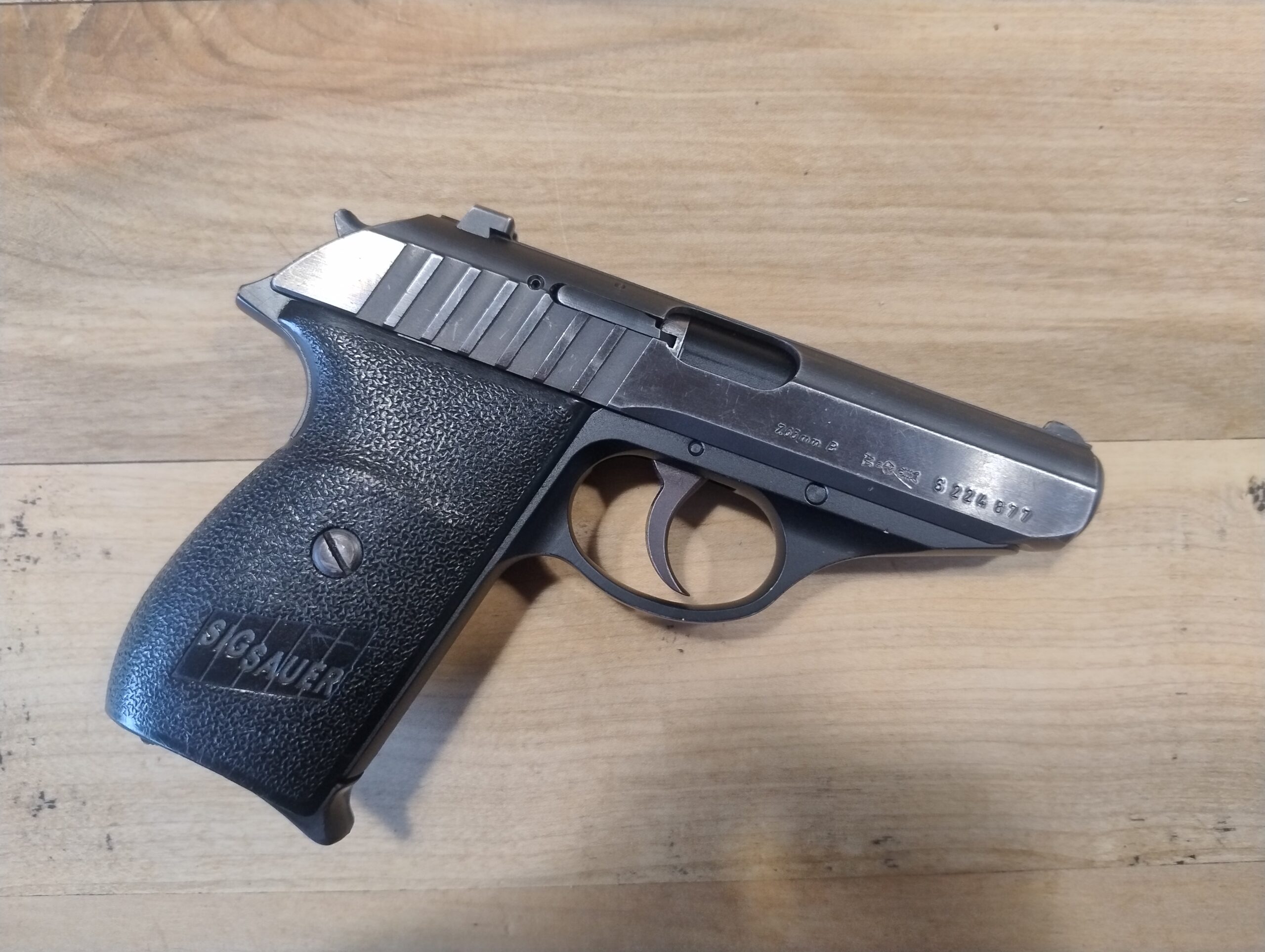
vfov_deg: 56.9
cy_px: 476
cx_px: 632
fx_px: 878
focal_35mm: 24
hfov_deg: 71.5
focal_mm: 5.56
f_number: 1.8
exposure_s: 1/33.3
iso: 1369
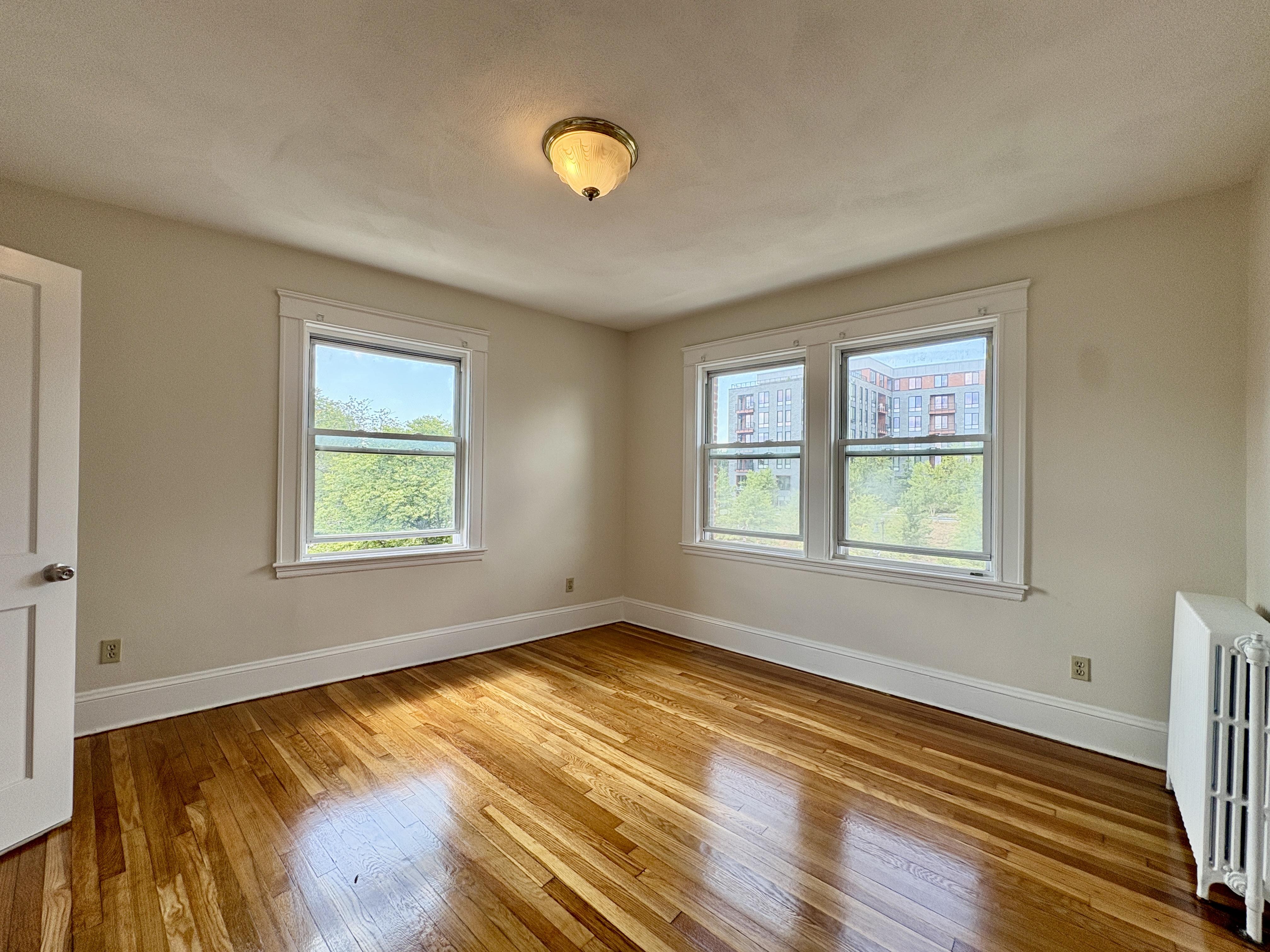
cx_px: 635
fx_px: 514
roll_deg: -0.2
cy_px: 476
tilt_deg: -0.1
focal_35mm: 14
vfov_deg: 85.7
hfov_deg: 102.1
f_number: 2.2
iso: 80
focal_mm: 2.22
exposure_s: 1/131
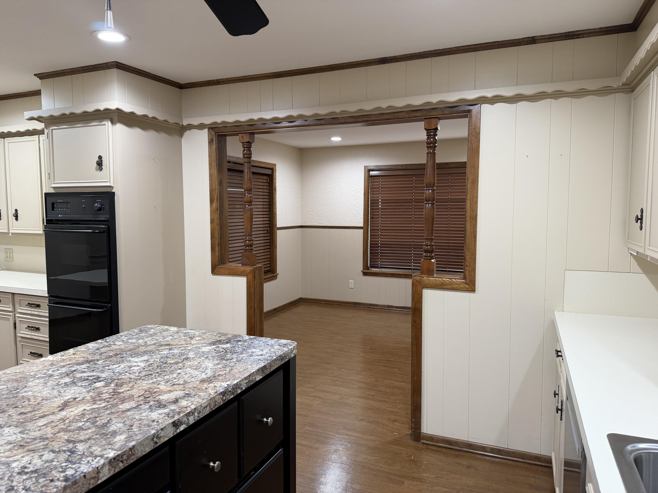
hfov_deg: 71.6
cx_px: 329
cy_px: 246
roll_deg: +0.8
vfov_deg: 56.8
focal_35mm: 24
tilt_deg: -4.4
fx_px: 456
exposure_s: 1/60
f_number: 1.78
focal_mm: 6.76
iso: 200
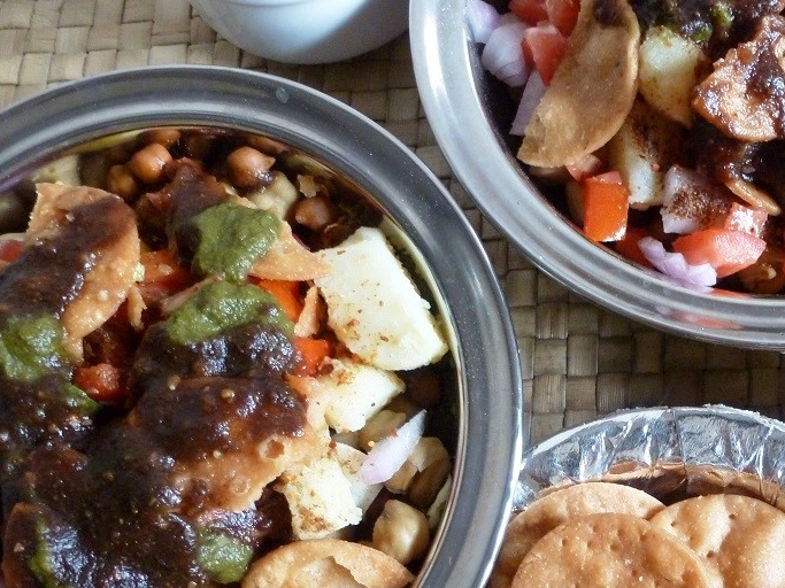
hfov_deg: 49.6
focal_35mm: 36
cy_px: 408
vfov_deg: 39.0
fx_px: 816
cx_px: 575
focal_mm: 4.3
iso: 400
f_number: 3.3
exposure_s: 1/15
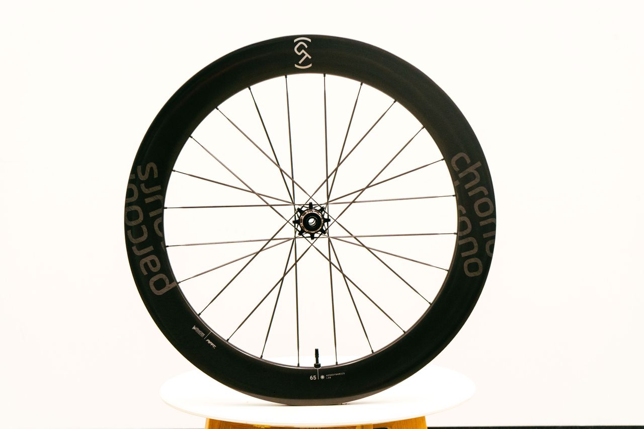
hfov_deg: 40.3
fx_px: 876
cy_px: 214
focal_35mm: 49
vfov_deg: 27.5
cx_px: 322
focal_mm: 49
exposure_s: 1/125
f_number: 8
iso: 3200
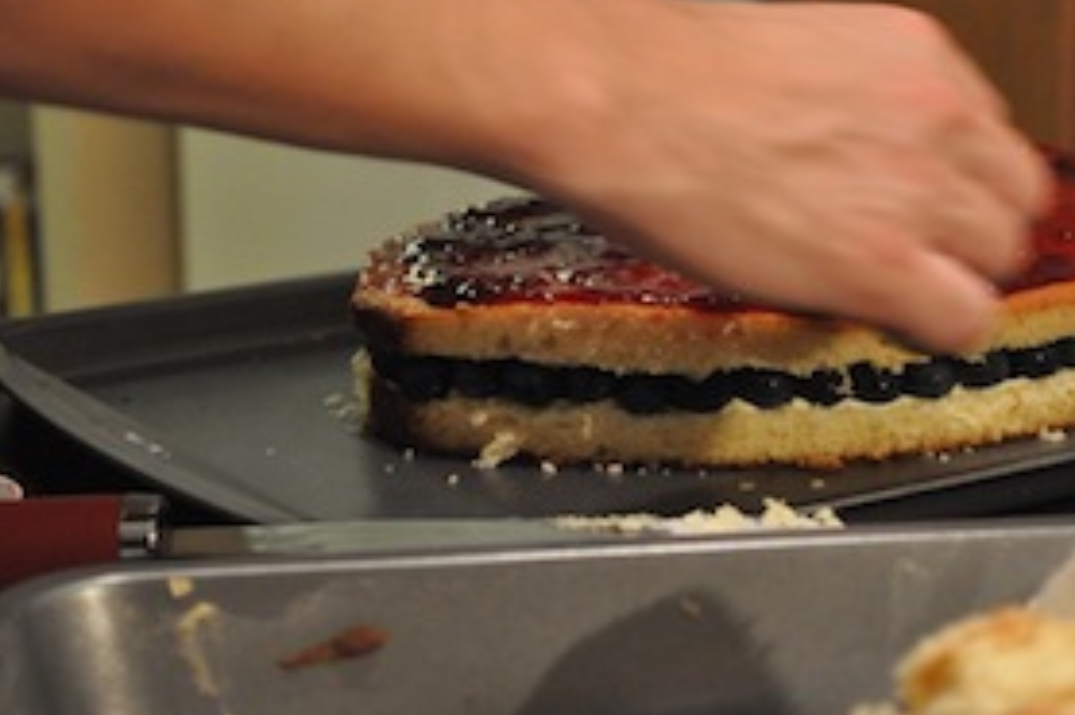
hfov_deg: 16.9
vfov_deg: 11.3
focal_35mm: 121
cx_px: 669
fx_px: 3611
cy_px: 249
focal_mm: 52
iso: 3200
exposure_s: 1/30
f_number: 5.6
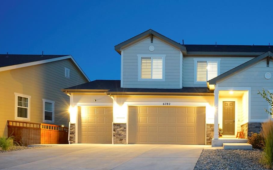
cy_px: 137
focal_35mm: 29
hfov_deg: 59.7
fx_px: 216
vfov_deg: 41.2
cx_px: 217
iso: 1000
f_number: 9
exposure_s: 2
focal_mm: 16
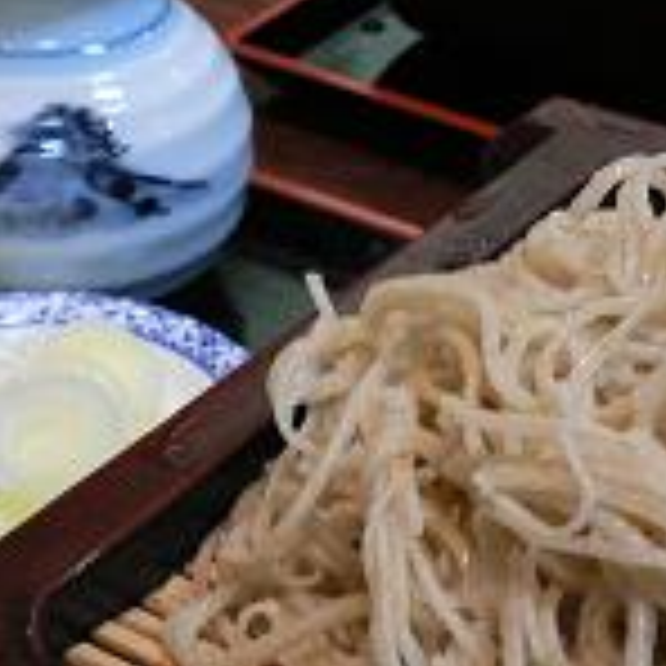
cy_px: 526
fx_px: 1741
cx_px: 207
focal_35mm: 80
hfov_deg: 21.5
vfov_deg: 21.4
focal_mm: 5.8
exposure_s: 1/8
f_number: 2.8
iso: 200
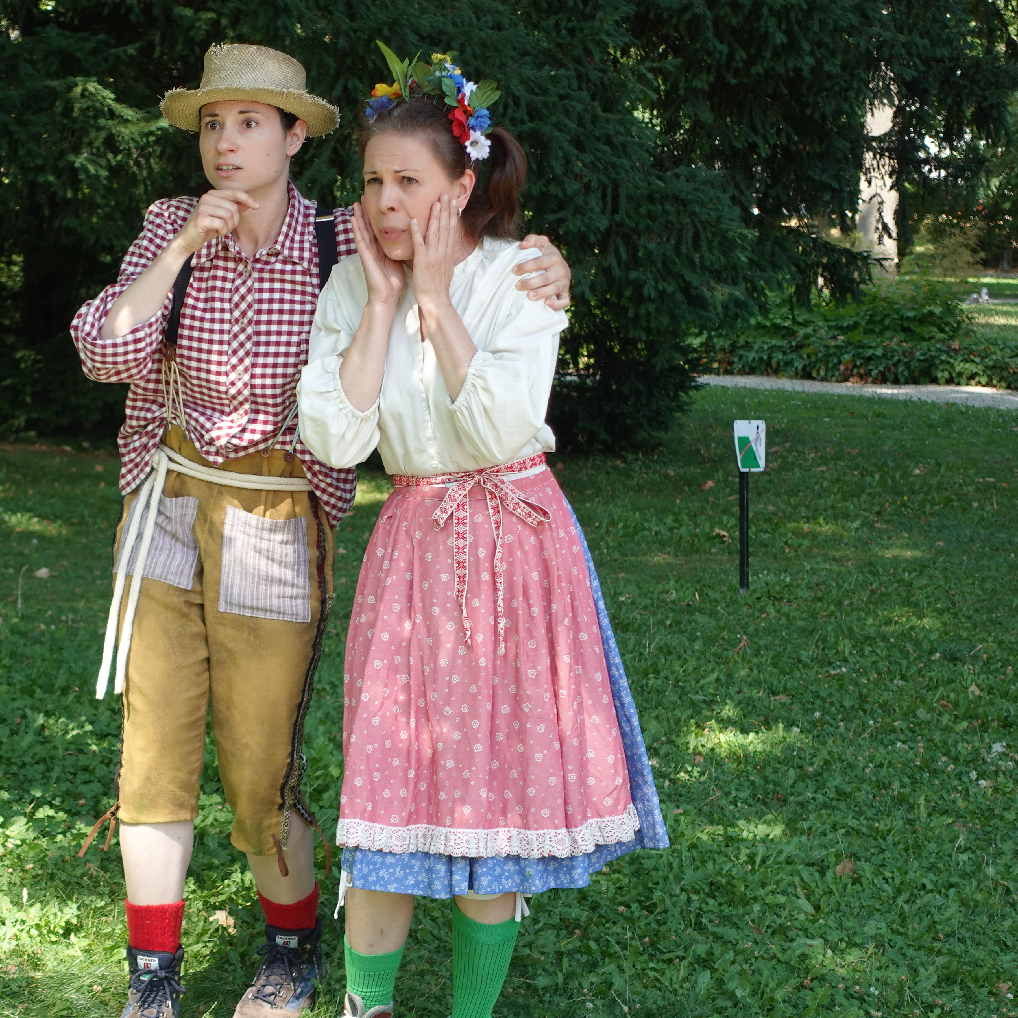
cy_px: 509
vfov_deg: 19.5
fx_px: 2961
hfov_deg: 19.4
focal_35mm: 89
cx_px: 278
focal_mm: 25.51
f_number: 2.8
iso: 125
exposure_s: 1/250
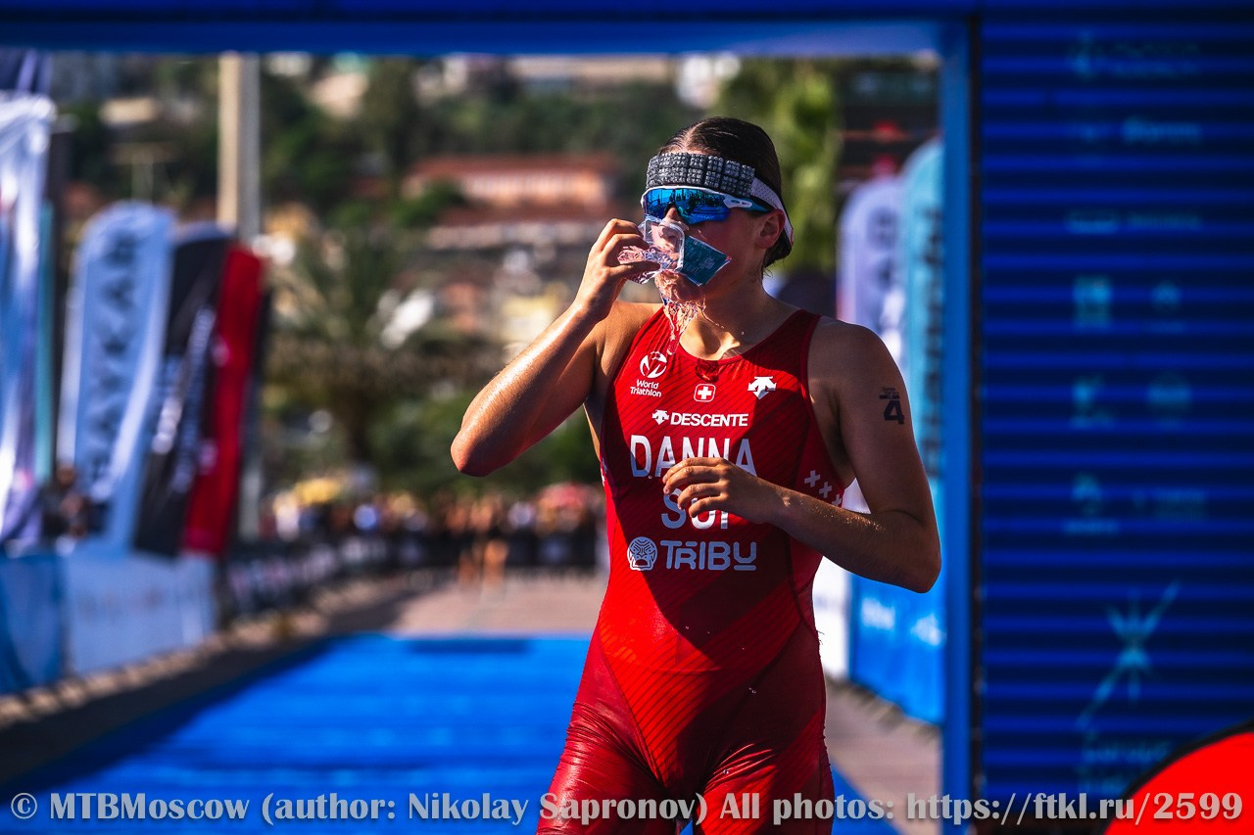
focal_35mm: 135
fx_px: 4702
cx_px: 627
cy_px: 418
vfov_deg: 10.2
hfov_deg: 15.2
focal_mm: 135
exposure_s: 1/6400
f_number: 4.5
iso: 320
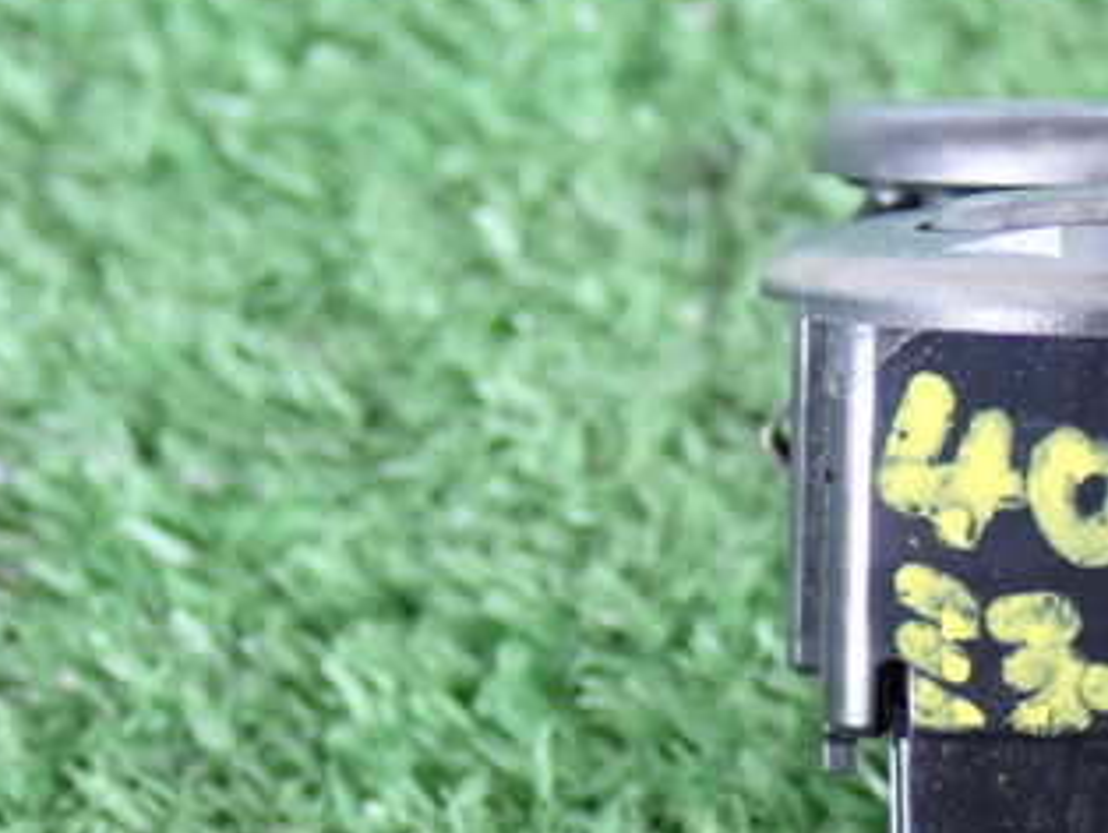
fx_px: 4100
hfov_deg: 15.2
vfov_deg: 11.6
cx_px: 1041
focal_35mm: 128
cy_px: 628
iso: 800
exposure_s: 1/40
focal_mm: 11.88
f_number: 3.8
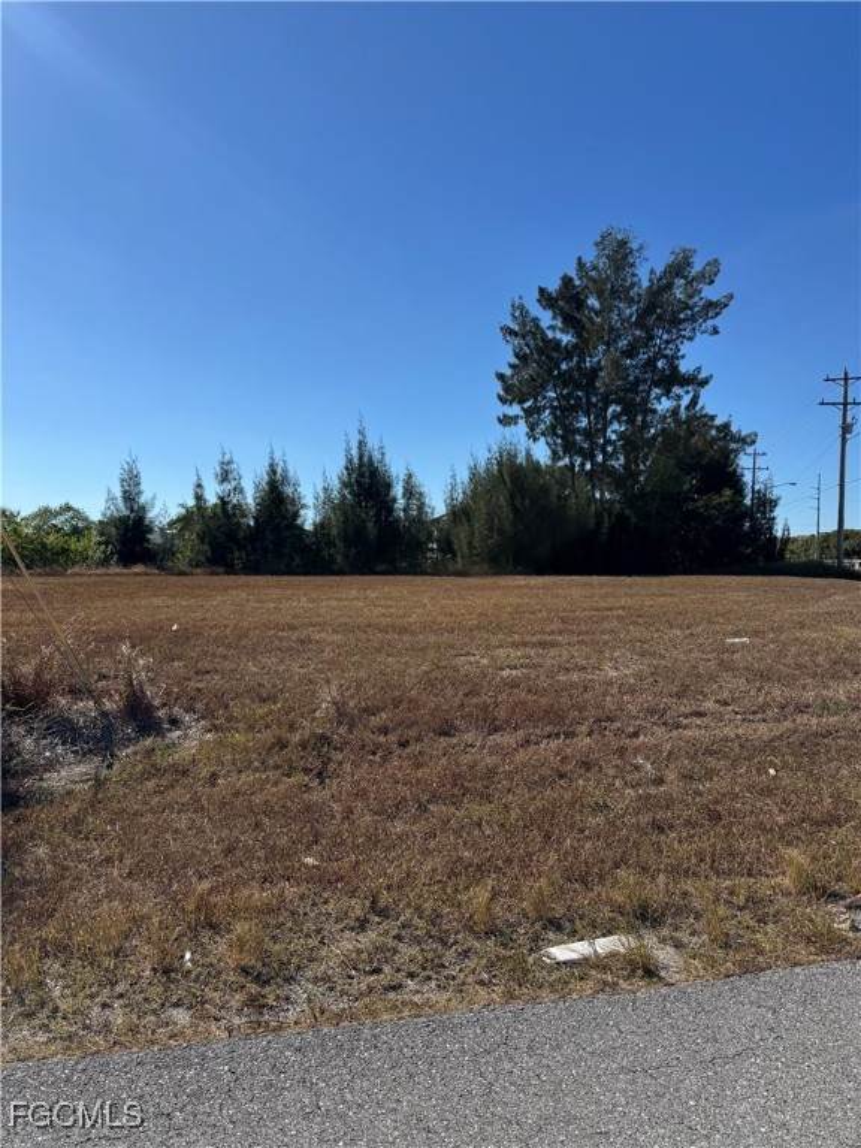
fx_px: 796
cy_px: 574
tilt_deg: -2.5
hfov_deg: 56.8
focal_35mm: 24
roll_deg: -1.6
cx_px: 430
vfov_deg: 71.6
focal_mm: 6.76
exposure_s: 1/6410
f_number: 1.78
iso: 80
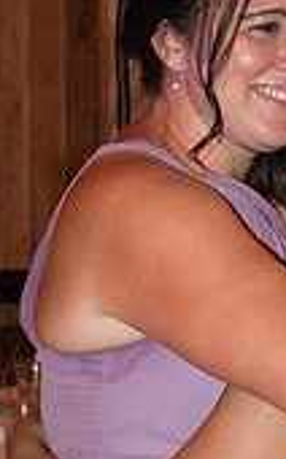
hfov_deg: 8.4
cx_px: 335
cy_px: 300
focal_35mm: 154
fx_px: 1924
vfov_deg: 13.6
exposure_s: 1/60
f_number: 4.8
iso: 6400
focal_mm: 38
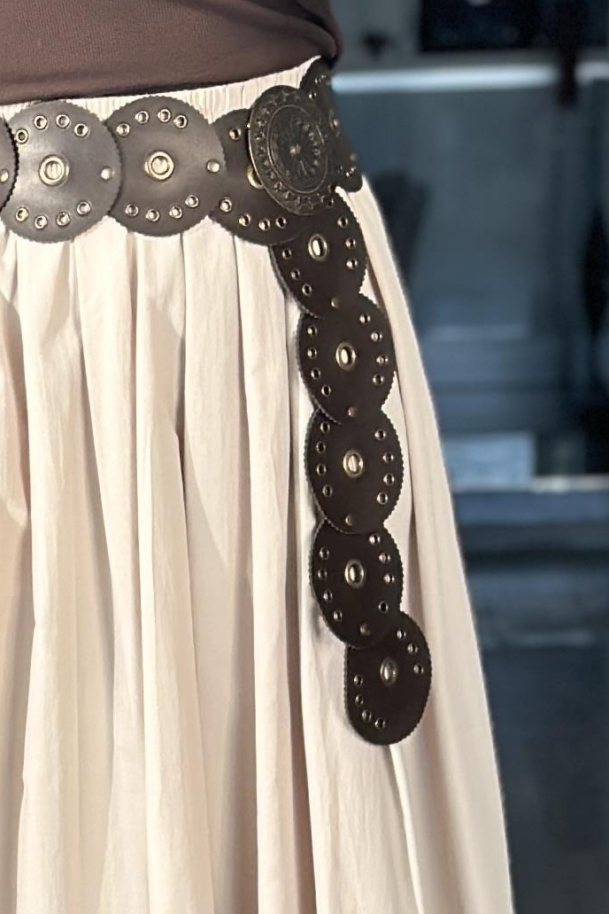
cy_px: 518
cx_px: 24
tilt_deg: -22.3
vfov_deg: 10.5
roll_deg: +0.9
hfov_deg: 7.0
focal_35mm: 195
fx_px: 4948
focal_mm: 6.86
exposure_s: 1/226
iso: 80
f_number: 1.78
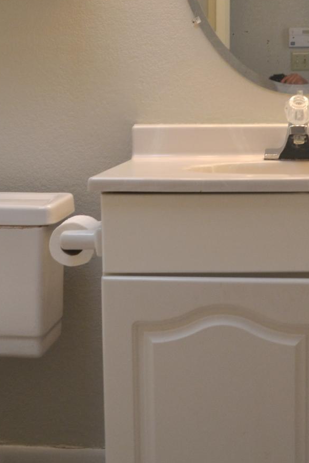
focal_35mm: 68
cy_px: 106
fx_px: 875
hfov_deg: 19.8
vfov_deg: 29.1
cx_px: 250
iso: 400
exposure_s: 1/60
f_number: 3.5
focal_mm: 20
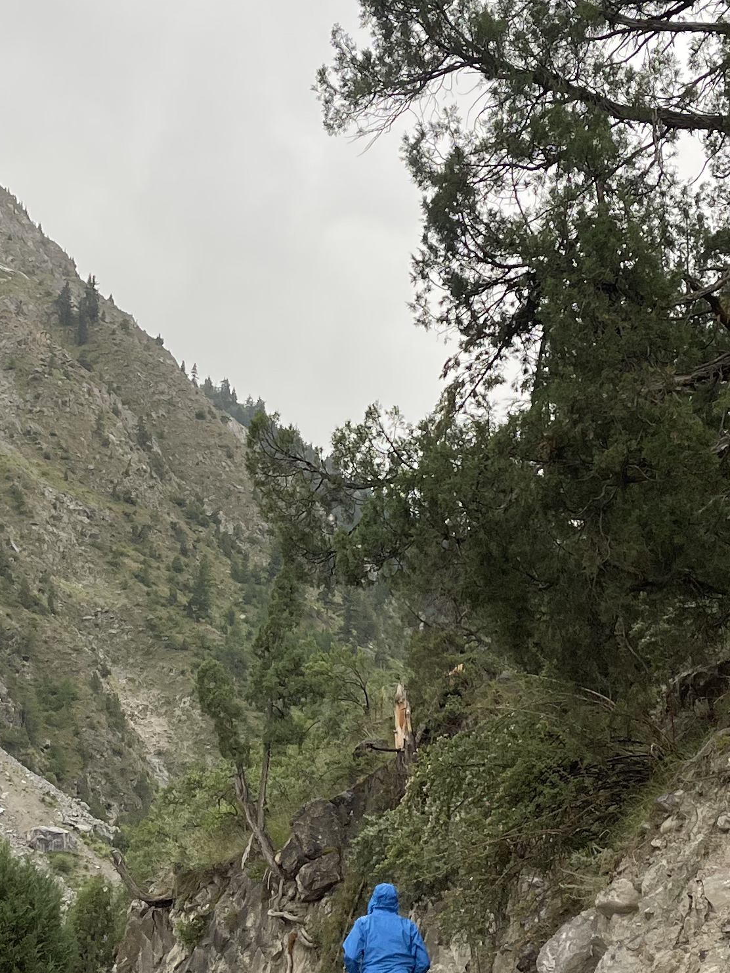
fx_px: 1911
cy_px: 500
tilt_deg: +20.1
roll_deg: -2.7
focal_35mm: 68
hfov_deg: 21.6
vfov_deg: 28.6
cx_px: 315
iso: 32
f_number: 1.6
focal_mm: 5.1
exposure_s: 1/331
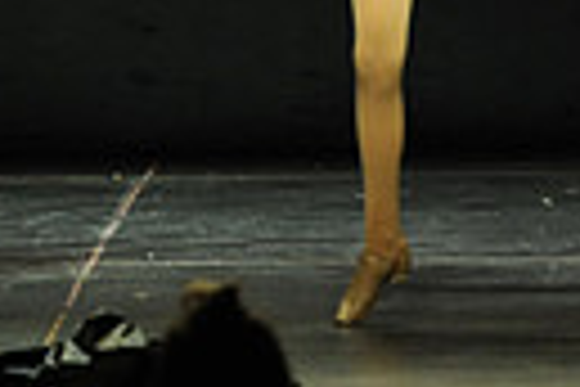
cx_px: -576
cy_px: -288
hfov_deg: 3.7
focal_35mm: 548
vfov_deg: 2.5
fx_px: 8828
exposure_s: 1/320
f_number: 2.8
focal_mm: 122
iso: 2500
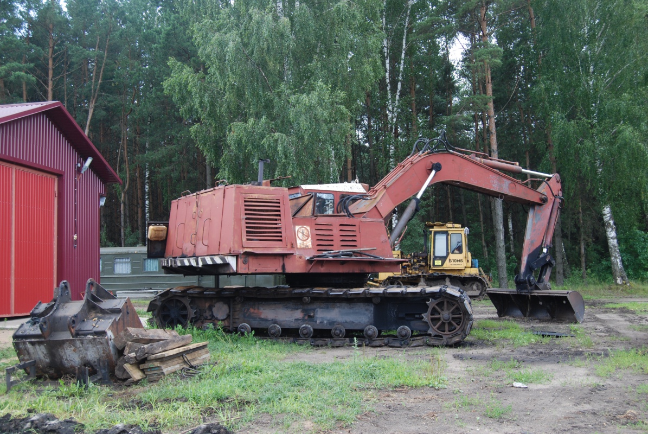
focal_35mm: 36
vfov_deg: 37.0
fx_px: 649
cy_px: 217
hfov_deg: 53.1
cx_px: 324
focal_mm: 24
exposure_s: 1/100
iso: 200
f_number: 5
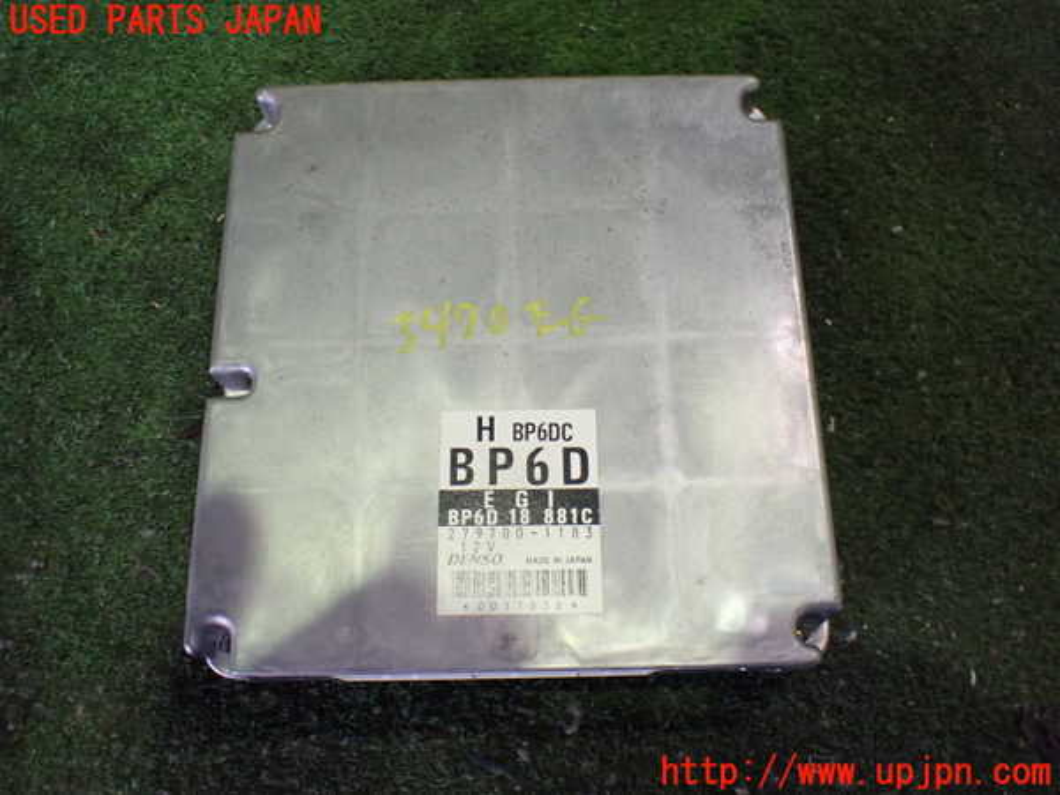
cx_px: 530
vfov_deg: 46.8
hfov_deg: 60.0
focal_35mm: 30
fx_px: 919
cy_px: 398
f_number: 2.3
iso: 800
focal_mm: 5.4
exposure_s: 1/100
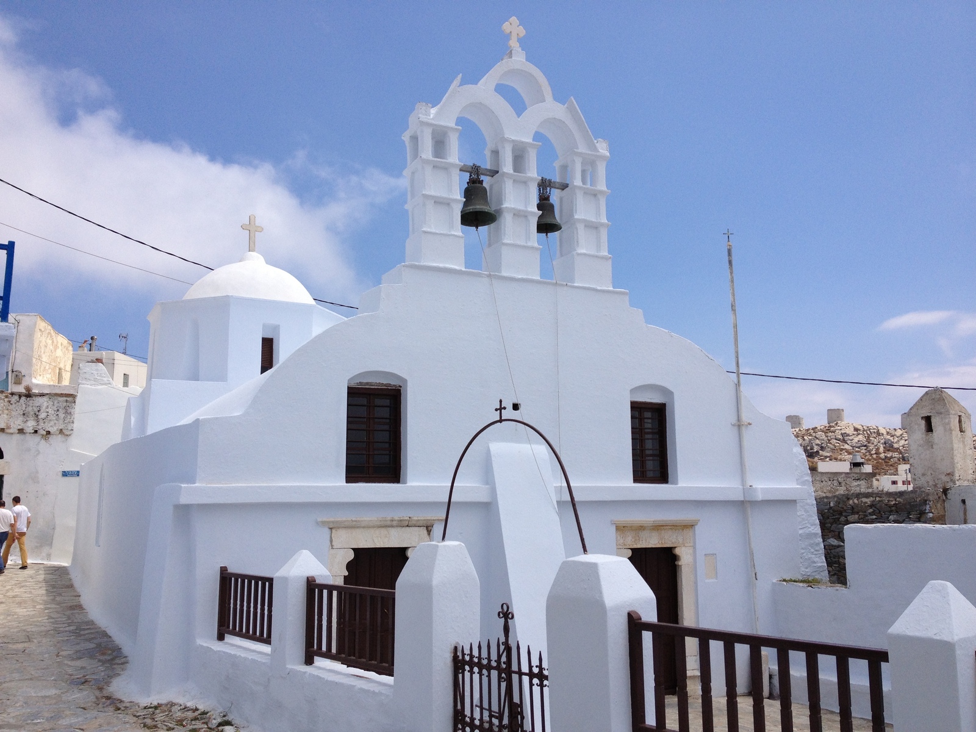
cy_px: 366
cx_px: 488
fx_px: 987
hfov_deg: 52.6
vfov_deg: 40.7
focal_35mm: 35
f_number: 2.4
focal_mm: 4.28
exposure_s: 1/2907
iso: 50
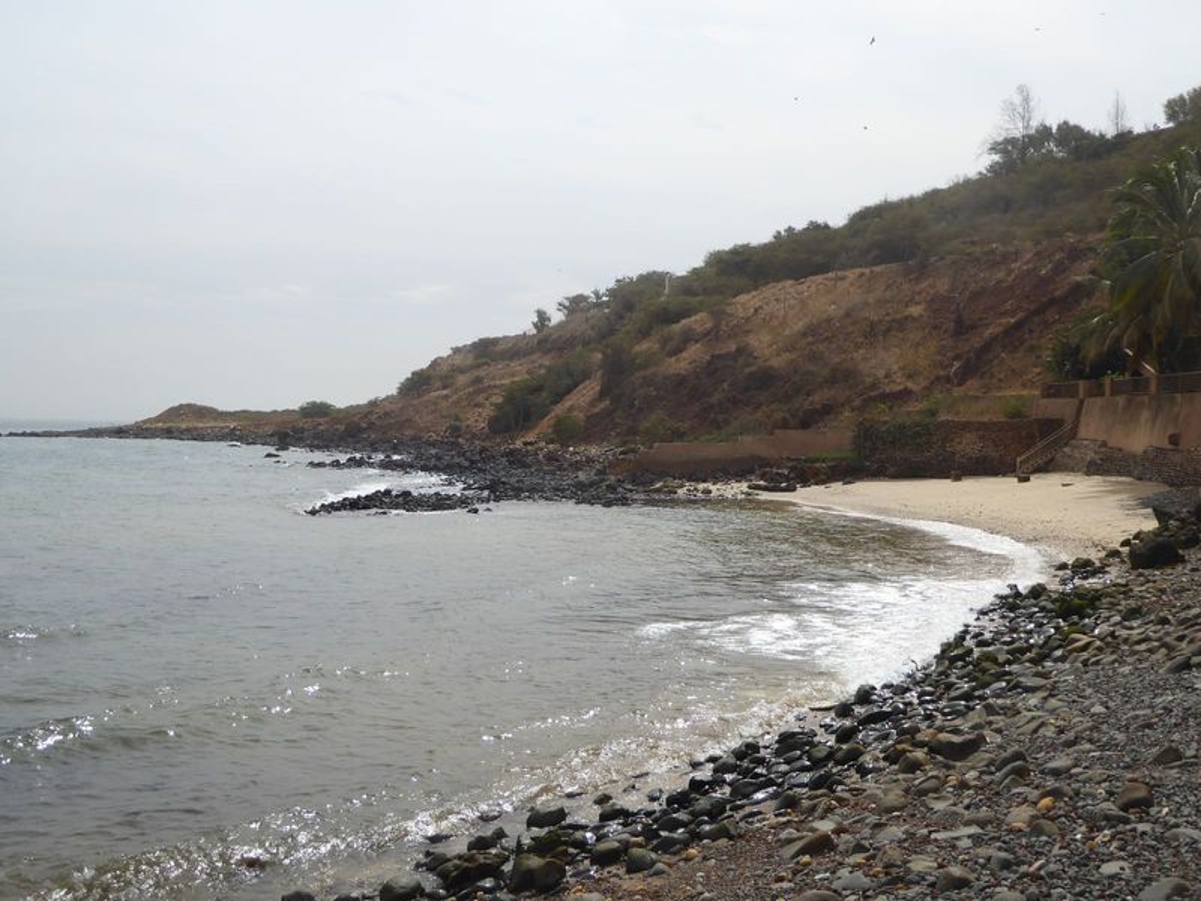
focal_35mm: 42
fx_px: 1457
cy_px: 450
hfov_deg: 44.8
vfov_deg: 34.3
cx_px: 600
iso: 80
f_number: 3.8
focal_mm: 7.2
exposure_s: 1/1000
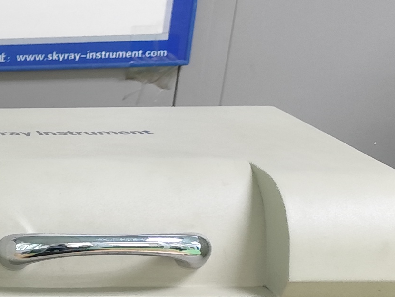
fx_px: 1290
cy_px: 357
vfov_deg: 12.8
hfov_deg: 14.2
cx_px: -427
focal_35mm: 113
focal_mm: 6.14
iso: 800
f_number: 1.65
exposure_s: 1/50
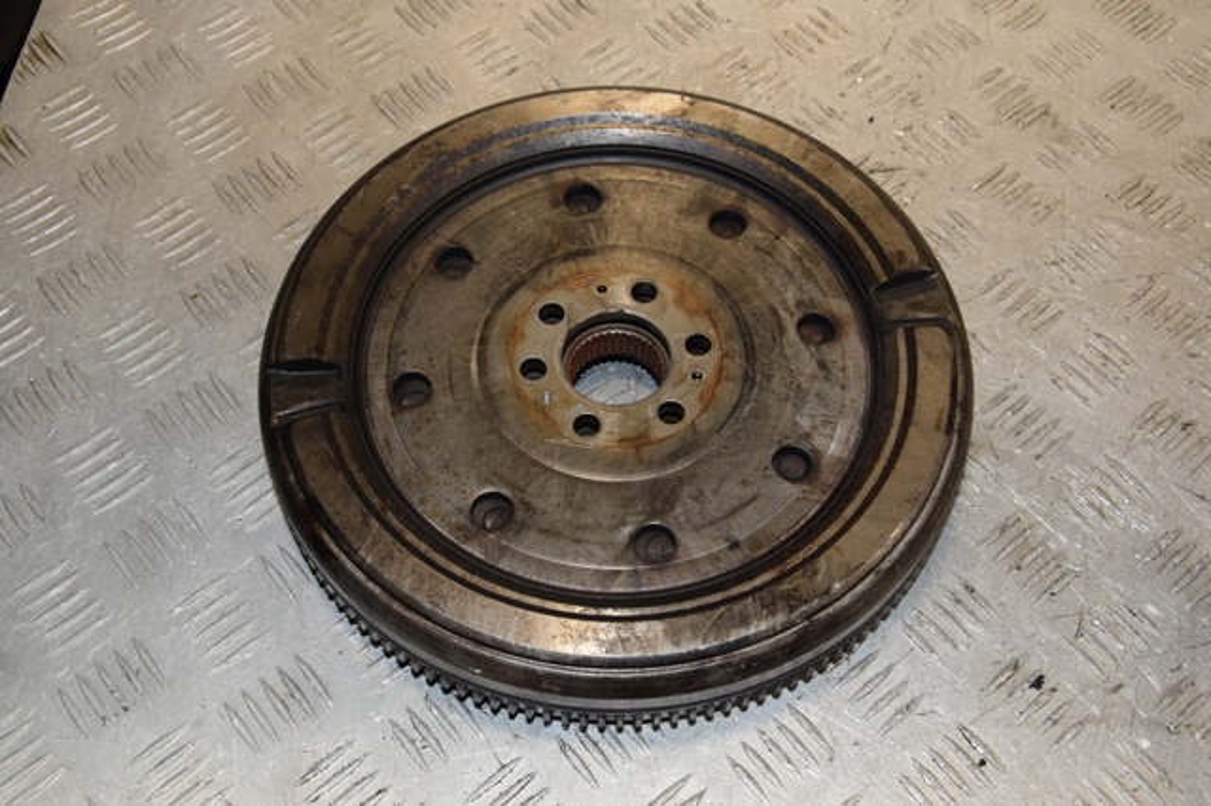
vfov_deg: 29.8
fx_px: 1513
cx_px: 606
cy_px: 403
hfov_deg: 43.6
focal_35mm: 45
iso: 800
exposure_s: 1/200
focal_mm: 30
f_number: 8
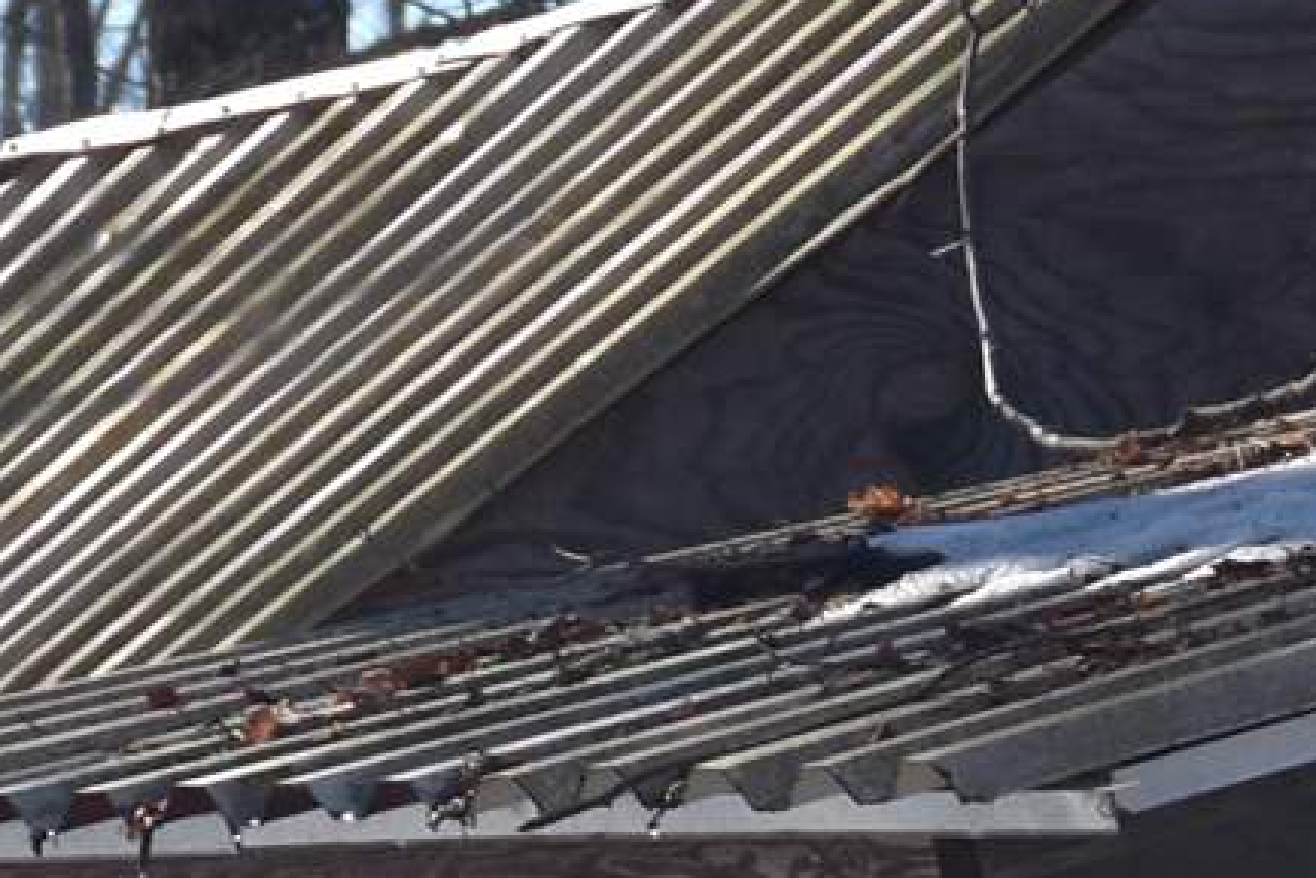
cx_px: 848
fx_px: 35030
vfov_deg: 1.4
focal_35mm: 958
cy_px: 1127
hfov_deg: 2.2
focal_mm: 90
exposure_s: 1/250
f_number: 5.3
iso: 160
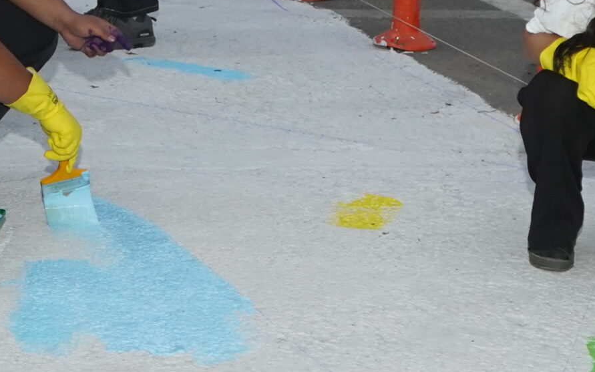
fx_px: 1995
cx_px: 250
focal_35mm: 123
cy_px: 4
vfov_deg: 10.6
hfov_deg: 17.0
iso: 2000
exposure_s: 1/100
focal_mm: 28
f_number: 3.5
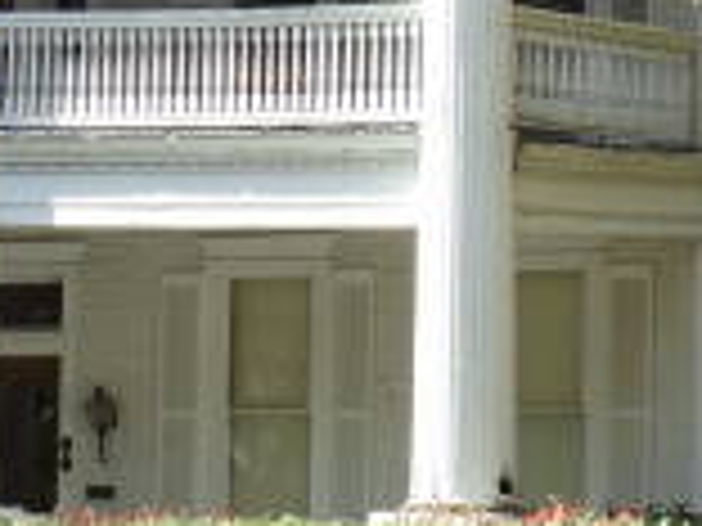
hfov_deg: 6.5
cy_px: 27
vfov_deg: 4.9
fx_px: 6165
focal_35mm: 304
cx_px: 18
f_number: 4.4
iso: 100
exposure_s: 1/200
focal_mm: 10.12
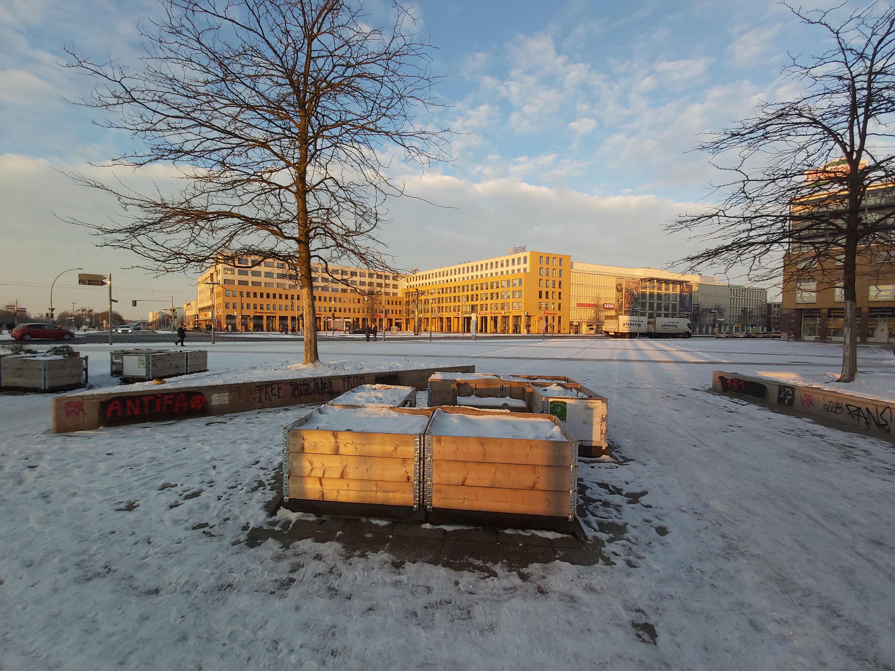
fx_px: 310
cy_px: 336
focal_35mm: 12
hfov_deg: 110.5
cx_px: 448
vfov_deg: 94.5
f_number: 2.2
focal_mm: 1.42
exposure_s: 1/345
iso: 40
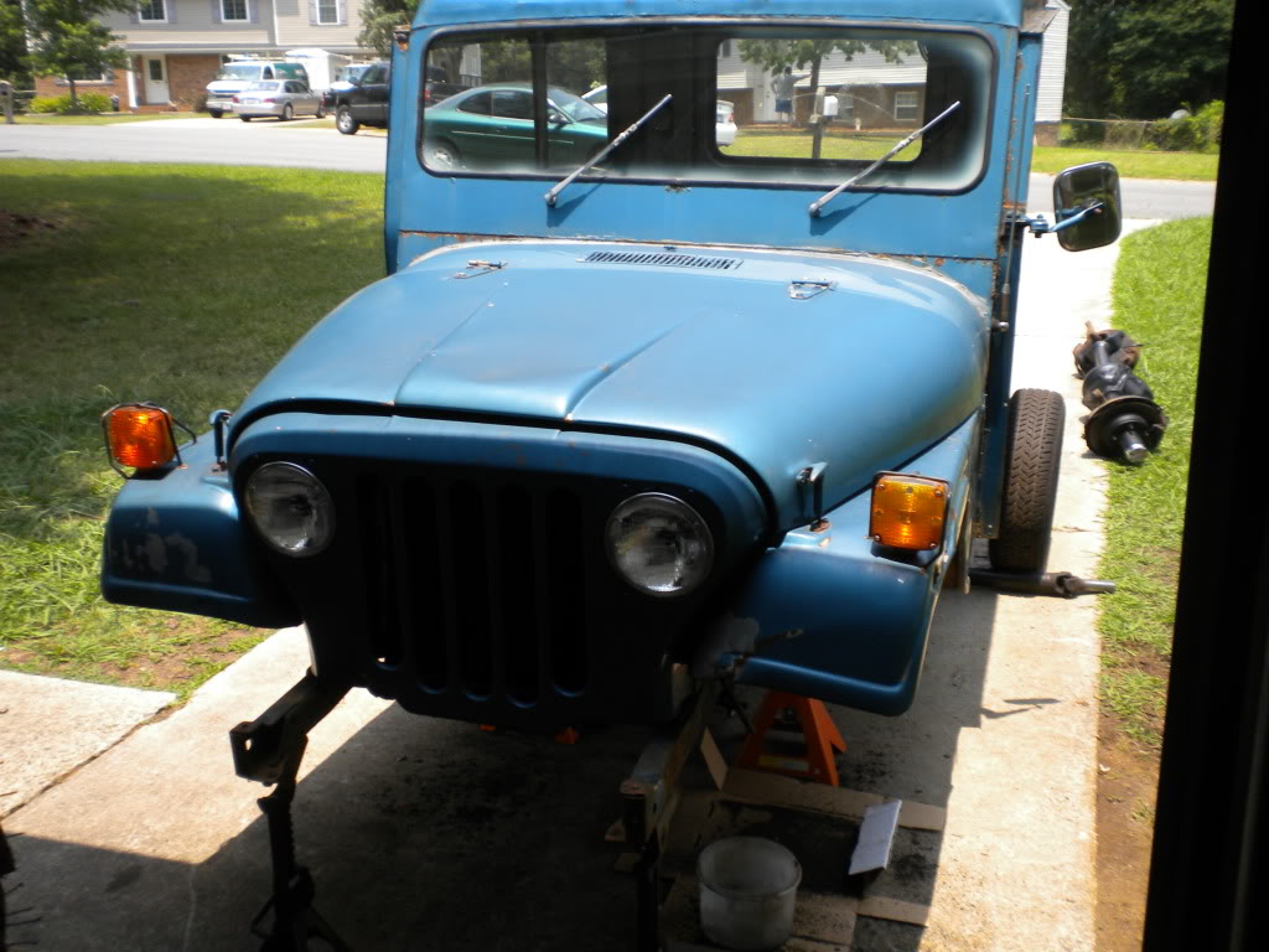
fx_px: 1283
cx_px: 634
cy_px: 476
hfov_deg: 52.6
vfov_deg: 40.7
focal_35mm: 35
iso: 80
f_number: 4.6
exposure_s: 1/258
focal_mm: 6.3
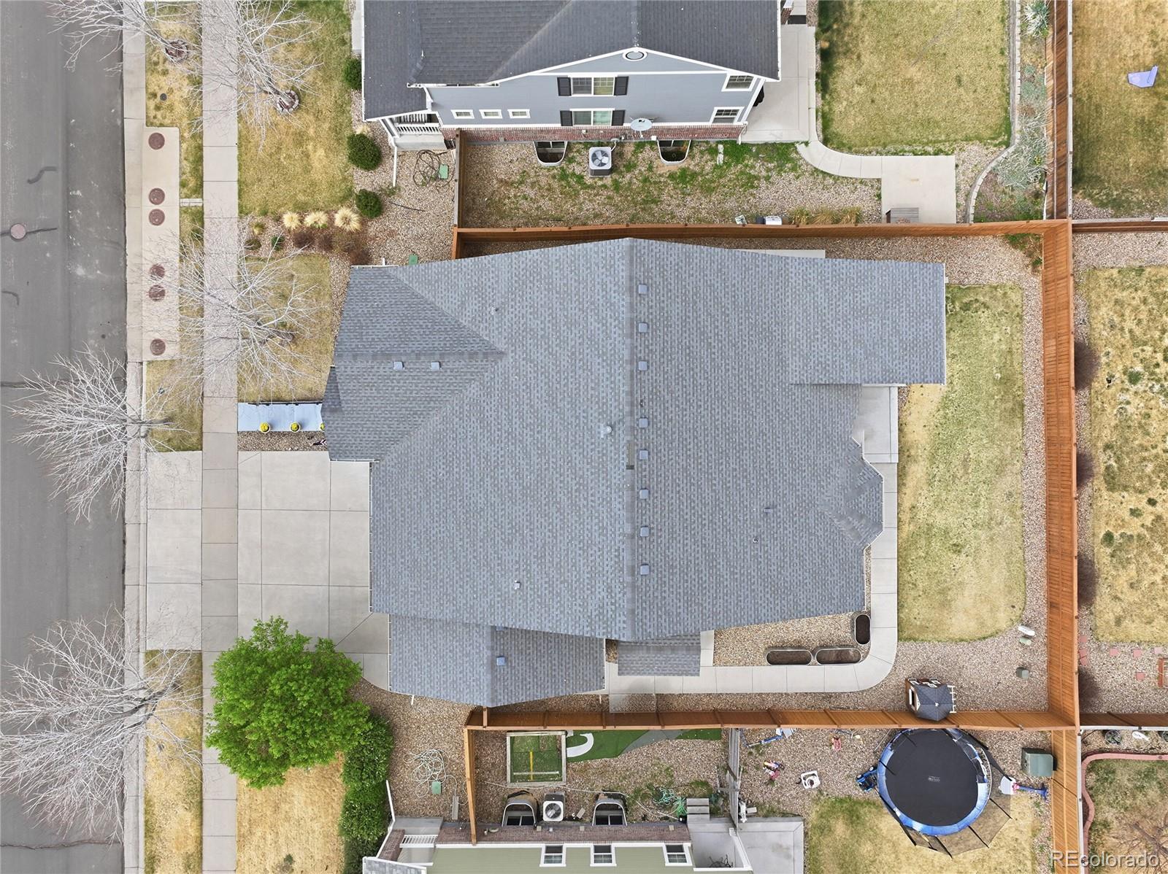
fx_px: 809
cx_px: 584
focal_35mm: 24
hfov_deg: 71.6
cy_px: 437
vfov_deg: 56.8
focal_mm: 12.3
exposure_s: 1/100
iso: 100
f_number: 8
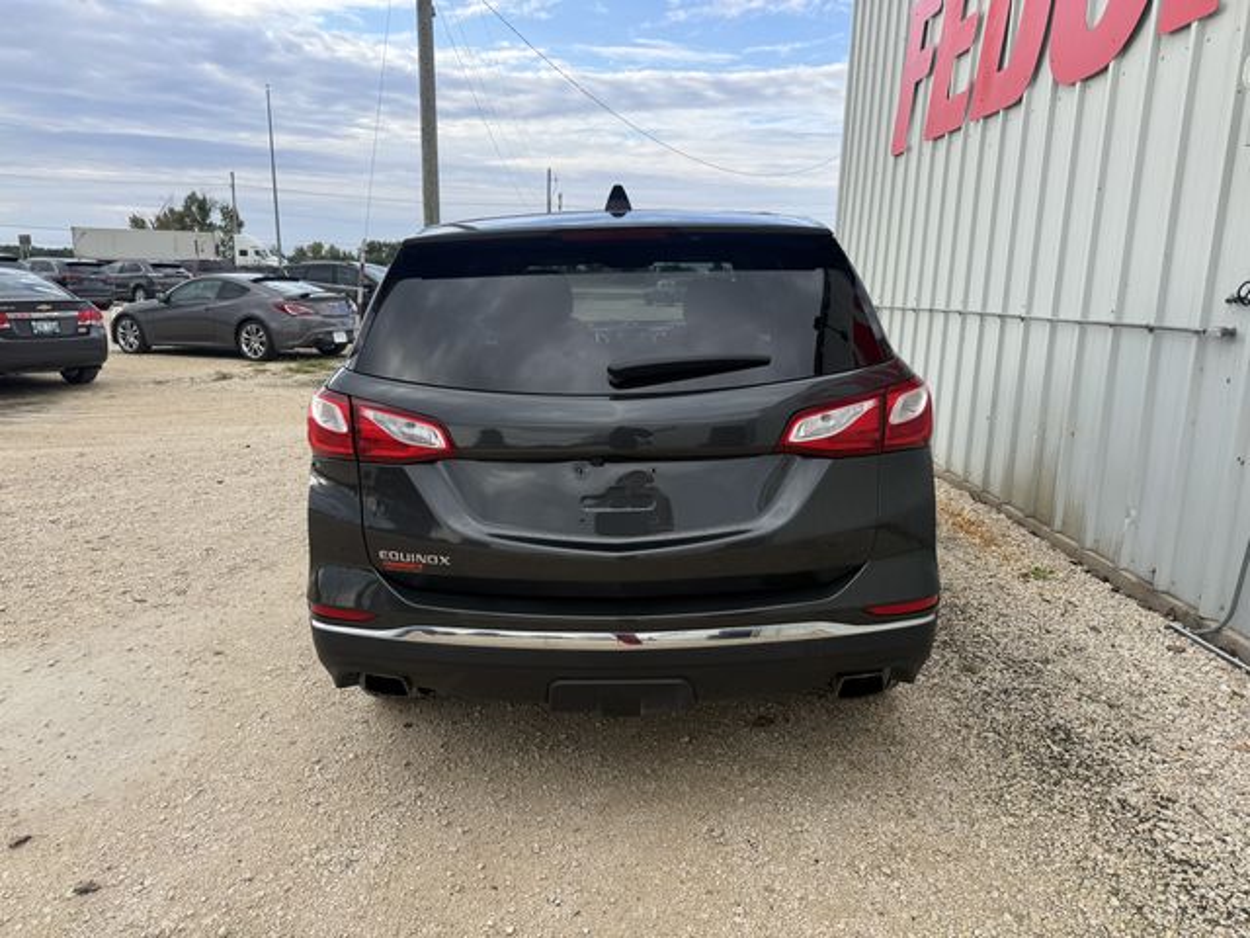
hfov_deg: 71.6
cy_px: 469
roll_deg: -1.8
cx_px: 625
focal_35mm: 24
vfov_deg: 56.8
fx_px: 867
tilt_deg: -12.4
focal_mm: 6.76
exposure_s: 1/1122
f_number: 1.78
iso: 80
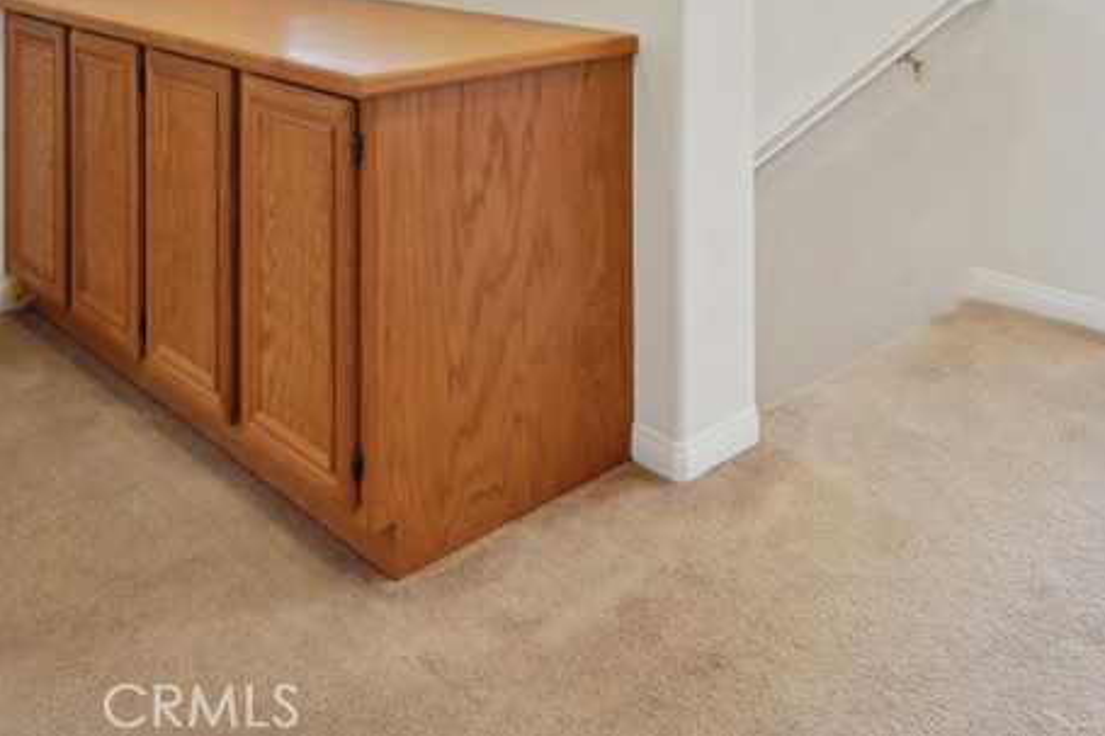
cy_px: -89
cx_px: 736
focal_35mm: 36
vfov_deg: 32.2
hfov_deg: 52.2
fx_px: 1105
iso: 400
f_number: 8
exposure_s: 1/15
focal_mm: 16
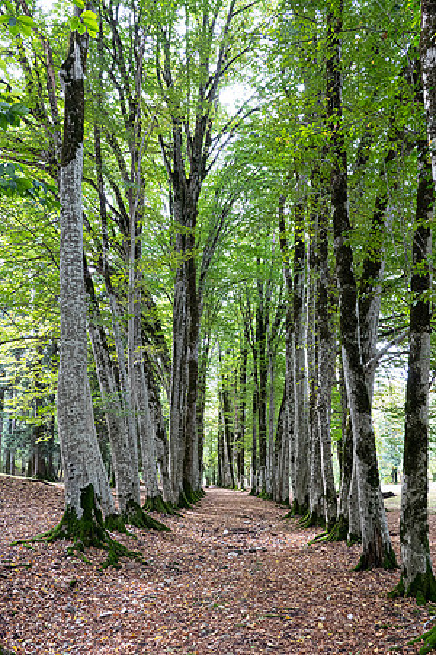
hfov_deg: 41.1
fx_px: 581
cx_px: 218
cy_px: 328
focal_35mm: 32
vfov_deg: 58.7
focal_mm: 12.01
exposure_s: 1/40
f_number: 7.1
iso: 1000
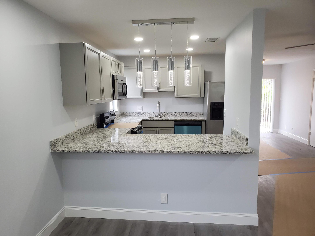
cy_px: 118
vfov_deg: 53.1
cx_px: 158
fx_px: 237
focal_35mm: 26
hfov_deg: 67.3
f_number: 2.4
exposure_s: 1/120
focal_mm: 4.3
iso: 250
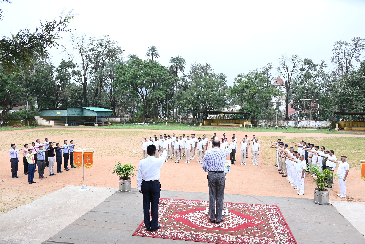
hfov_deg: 67.4
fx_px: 274
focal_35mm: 27
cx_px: 182
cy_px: 122
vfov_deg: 48.0
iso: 320
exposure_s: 1/320
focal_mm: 27
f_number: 6.3
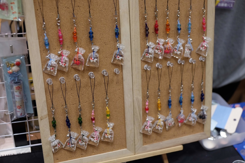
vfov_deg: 28.6
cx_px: 122
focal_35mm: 47
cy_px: 82
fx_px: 320
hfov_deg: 41.9
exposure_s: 1/60
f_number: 3.6
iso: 640
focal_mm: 31.5
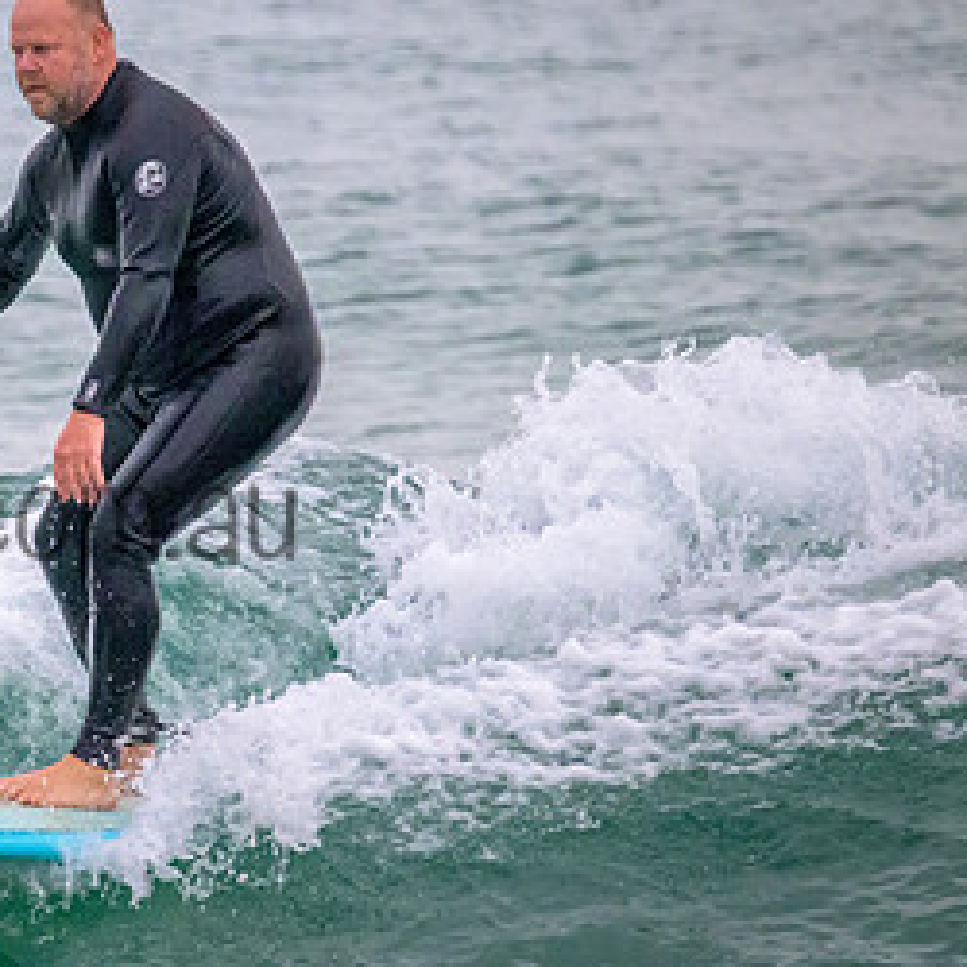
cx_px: -112
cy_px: 470
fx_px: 49936
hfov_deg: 1.1
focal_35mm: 1580
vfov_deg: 1.1
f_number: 11
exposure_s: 1/1250
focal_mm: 800
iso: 11400
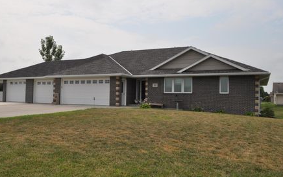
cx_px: 123
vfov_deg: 36.3
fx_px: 270
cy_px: 89
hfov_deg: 55.1
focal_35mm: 35
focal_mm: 20
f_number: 14
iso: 200
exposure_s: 1/200
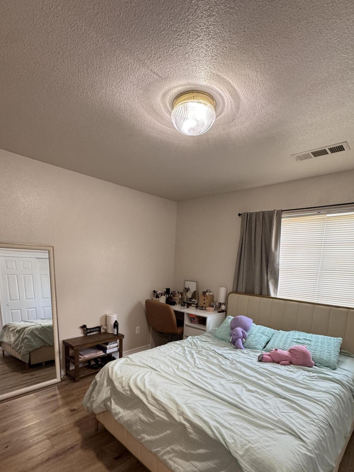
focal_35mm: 18
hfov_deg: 71.5
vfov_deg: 85.8
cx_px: 167
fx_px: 245
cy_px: 298
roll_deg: -1.9
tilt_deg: -7.9
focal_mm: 2.22
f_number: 2.2
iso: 400
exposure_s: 1/60
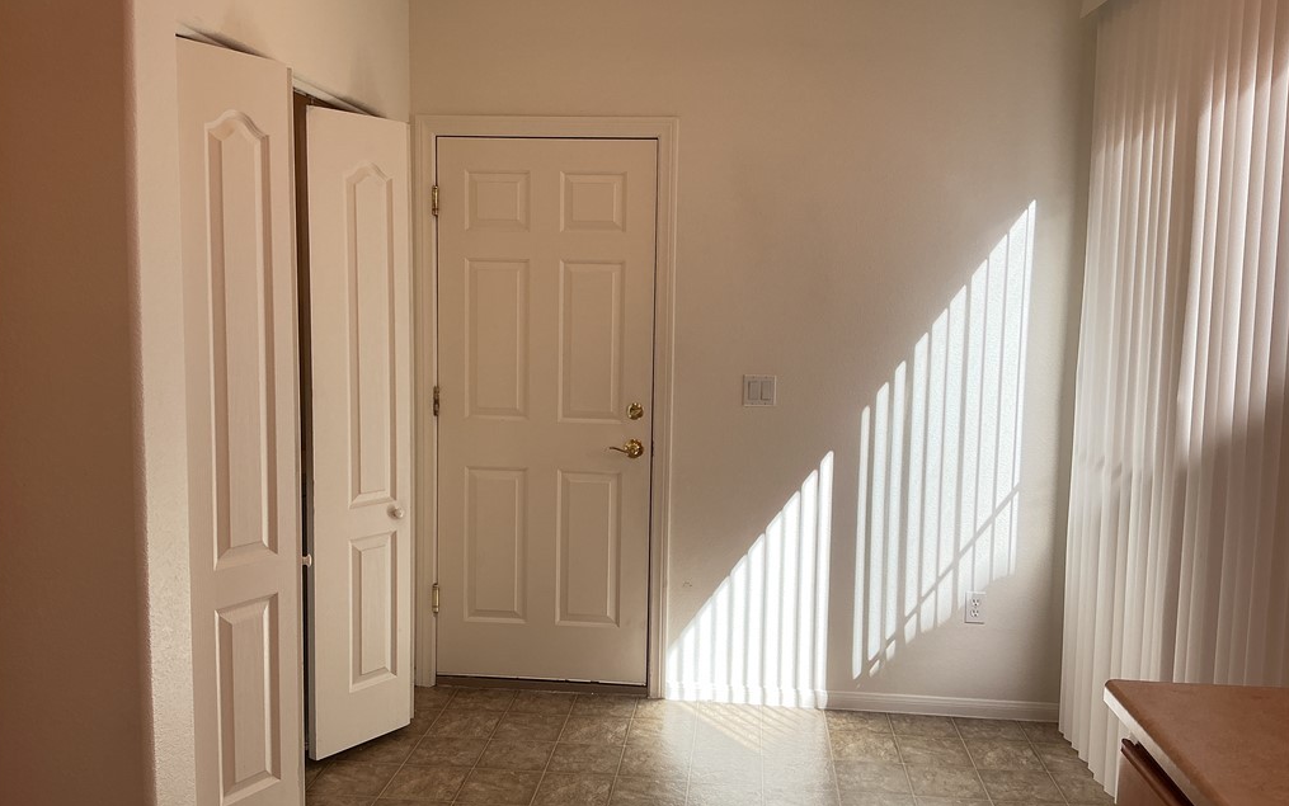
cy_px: 405
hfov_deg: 61.2
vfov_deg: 40.6
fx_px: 1089
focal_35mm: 31
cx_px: 641
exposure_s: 1/186
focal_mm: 3
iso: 25
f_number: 1.8
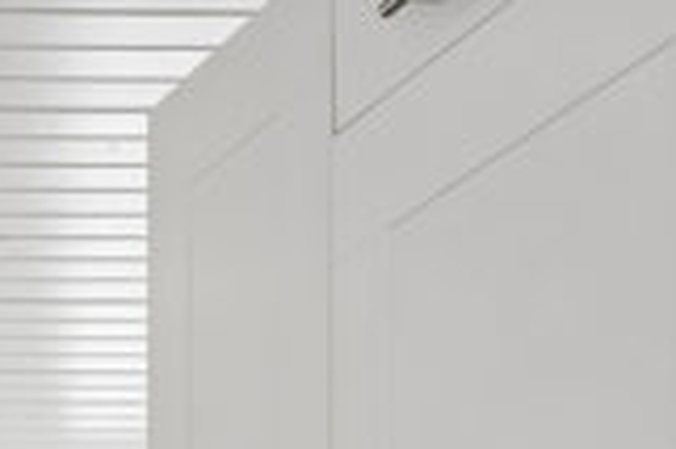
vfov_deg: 8.4
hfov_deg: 11.9
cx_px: -781
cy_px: 1085
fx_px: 2795
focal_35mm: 149
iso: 200
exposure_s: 1/13
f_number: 8
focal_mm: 30
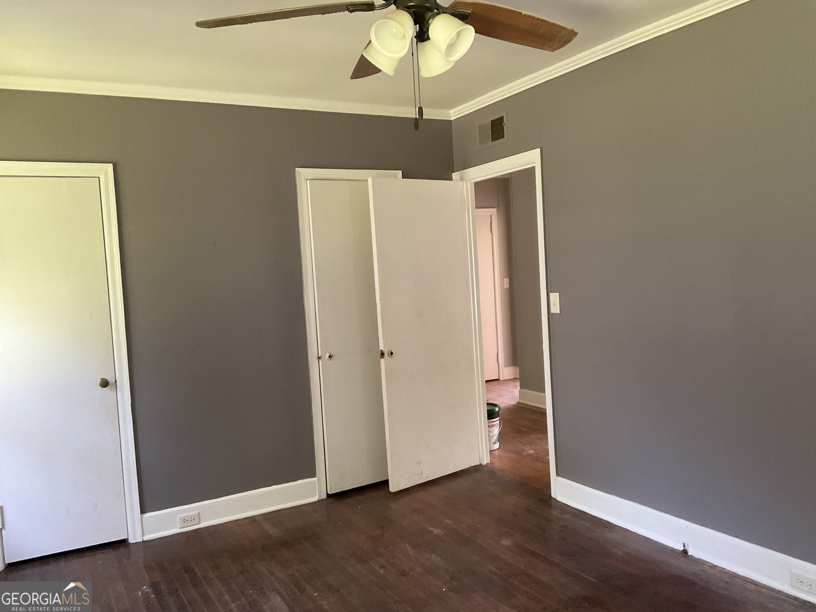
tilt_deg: -4.5
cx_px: 408
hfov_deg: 61.7
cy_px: 306
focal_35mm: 29
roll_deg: +2.7
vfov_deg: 48.2
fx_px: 684
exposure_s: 1/60
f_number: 1.8
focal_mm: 3
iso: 250
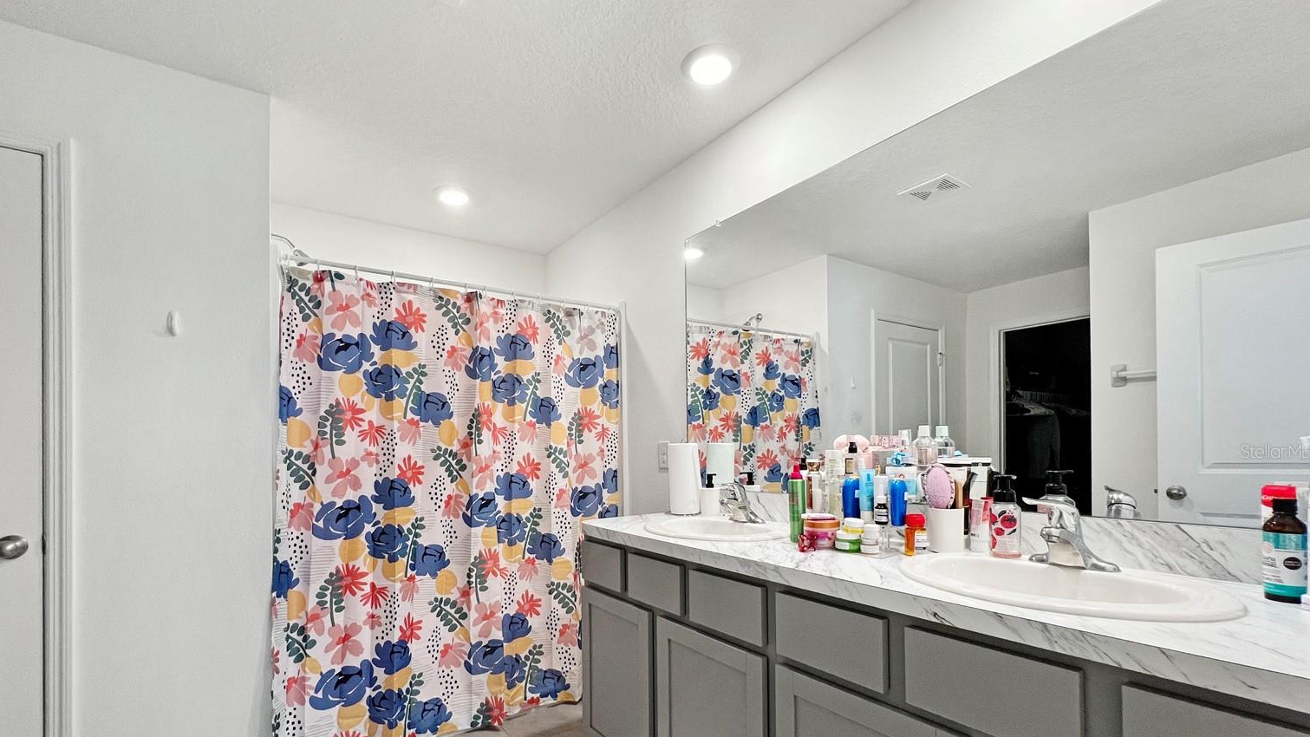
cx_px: 629
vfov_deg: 69.6
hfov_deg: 102.9
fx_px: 521
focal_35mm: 15
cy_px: 451
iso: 200
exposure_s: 1/120
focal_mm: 1.57
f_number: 1.8
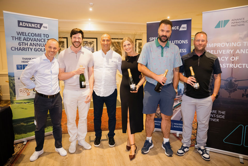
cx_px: 124
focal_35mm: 24
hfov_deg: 73.4
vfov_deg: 52.9
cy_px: 83
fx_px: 166
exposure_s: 1/250
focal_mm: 24
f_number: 2.8
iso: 8000
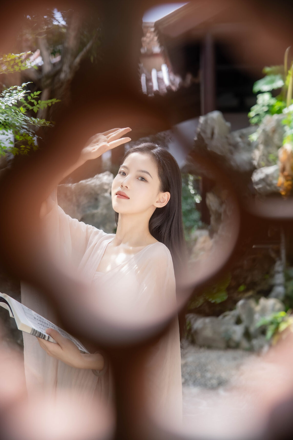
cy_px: 220
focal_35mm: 56
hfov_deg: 24.2
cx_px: 146
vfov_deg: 35.6
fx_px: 684
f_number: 2.8
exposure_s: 1/200
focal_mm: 56
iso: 125
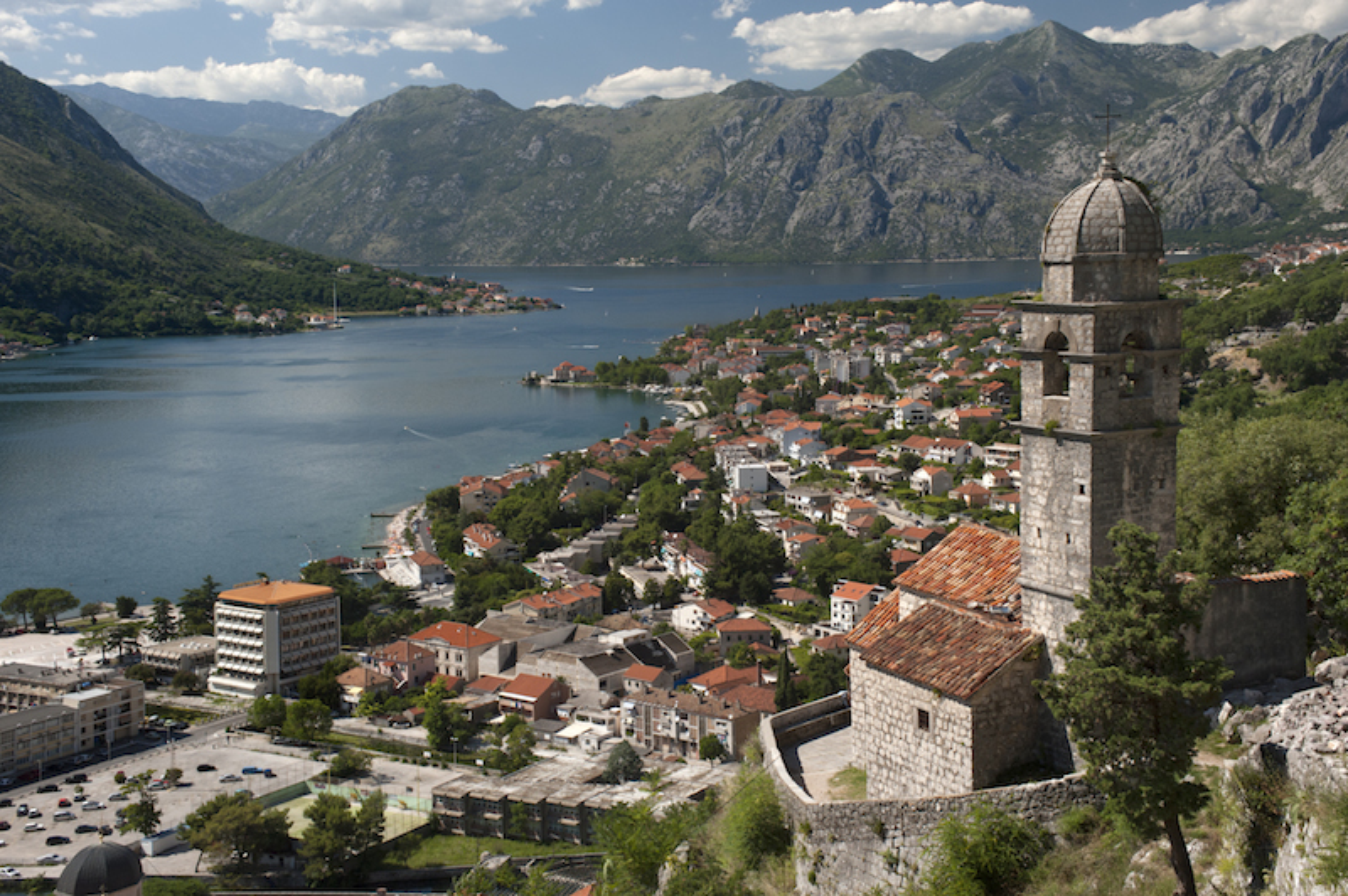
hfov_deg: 39.6
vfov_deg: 26.9
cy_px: 448
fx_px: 1871
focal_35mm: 50
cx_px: 674
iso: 400
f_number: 11
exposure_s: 1/320
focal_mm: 50
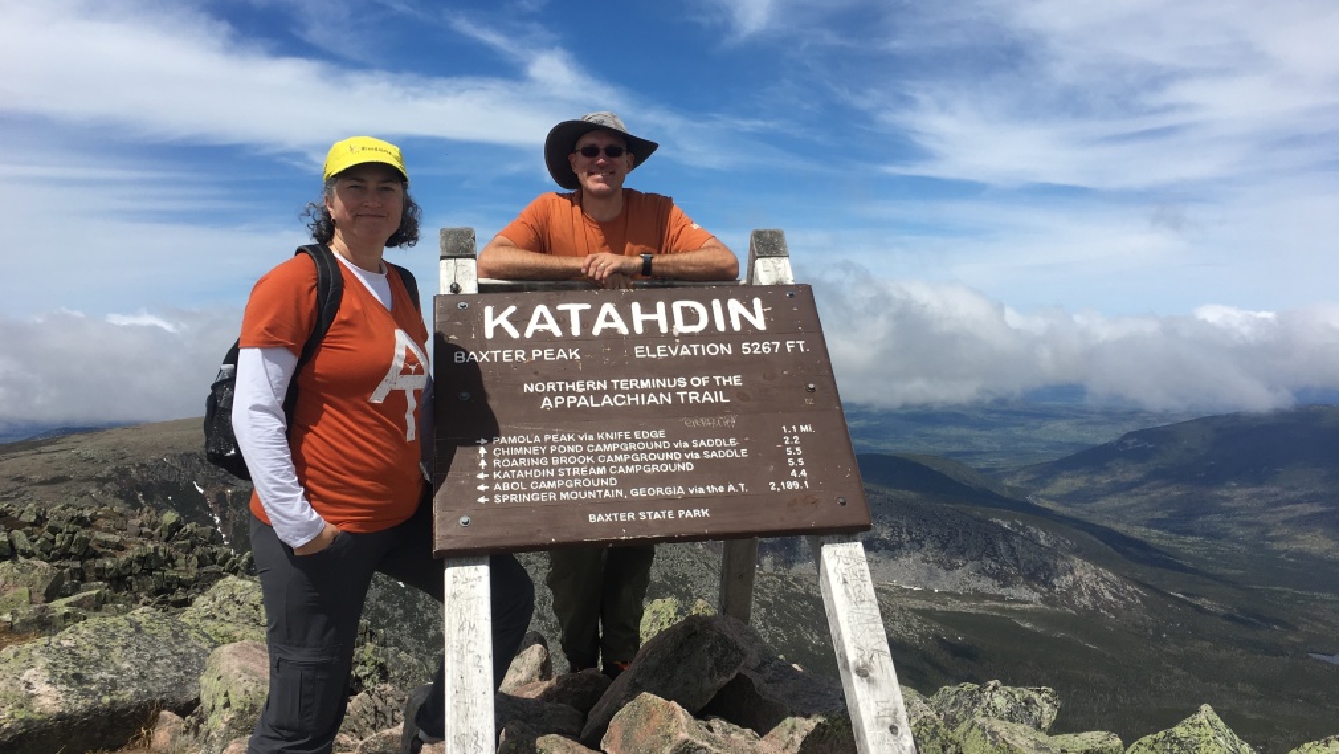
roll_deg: +1.2
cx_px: 670
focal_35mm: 32
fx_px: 1136
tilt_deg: +1.2
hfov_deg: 61.0
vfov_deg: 36.6
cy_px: 327
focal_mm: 4.15
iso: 25
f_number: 2.2
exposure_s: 1/2747
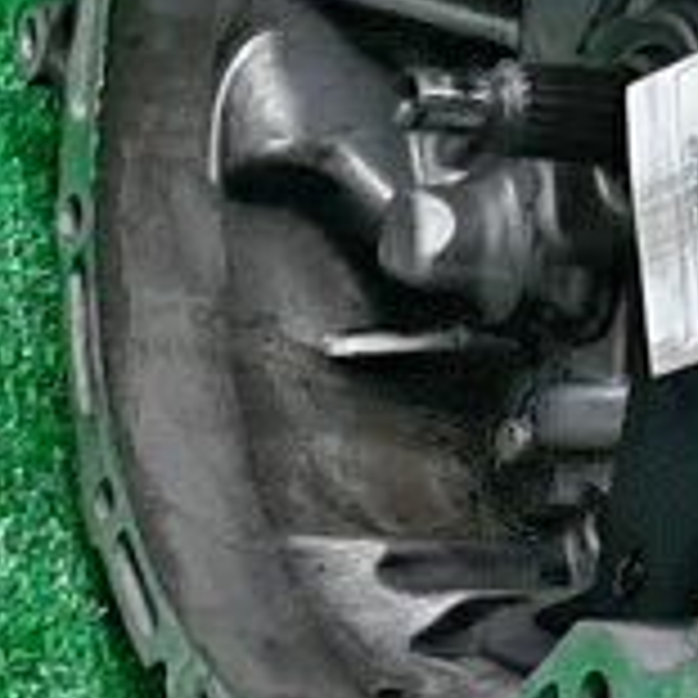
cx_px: -108
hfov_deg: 8.1
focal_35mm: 214
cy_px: 716
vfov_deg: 8.1
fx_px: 4882
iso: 70
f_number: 1.7
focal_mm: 3.93
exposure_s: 1/50
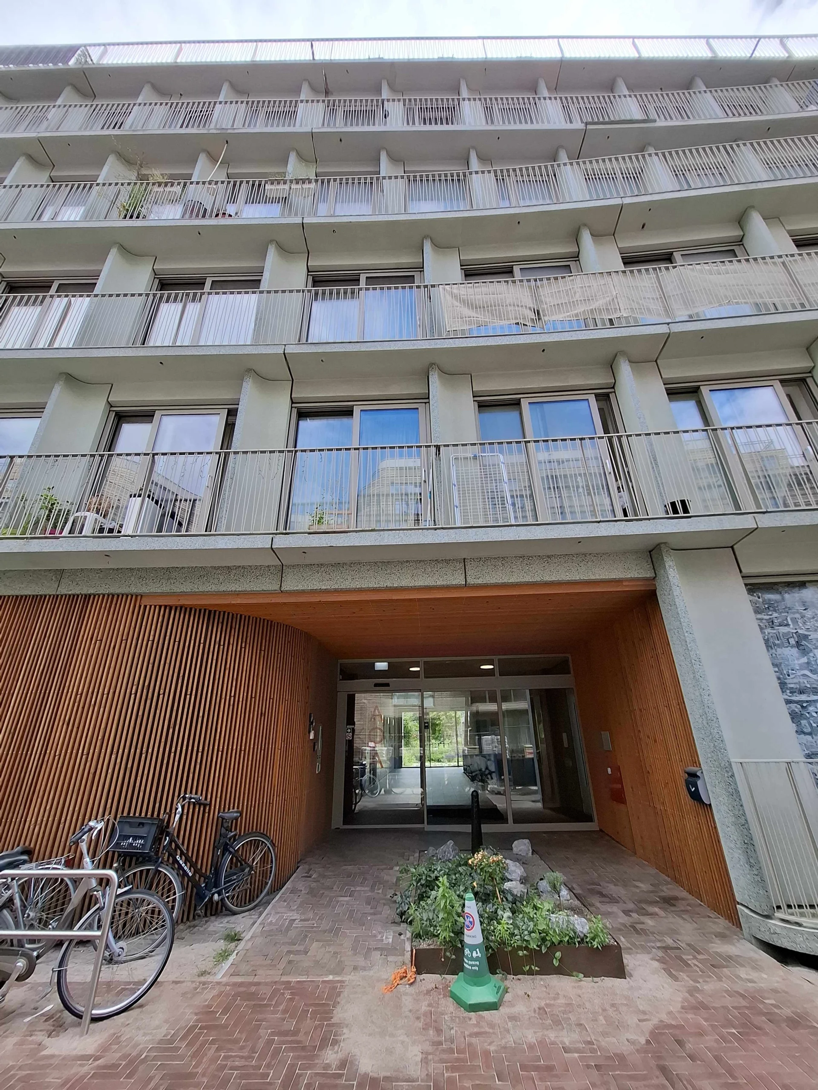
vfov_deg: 106.2
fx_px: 410
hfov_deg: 89.9
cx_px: 409
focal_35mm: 13
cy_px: 545
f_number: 2.2
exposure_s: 1/310
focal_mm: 1.74
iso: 40
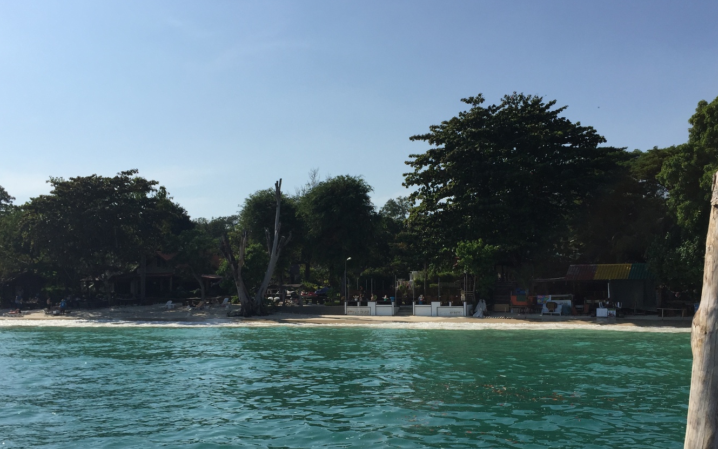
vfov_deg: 34.3
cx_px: 375
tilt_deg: +0.9
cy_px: 284
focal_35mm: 37
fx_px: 724
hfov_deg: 52.7
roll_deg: -0.7
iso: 32
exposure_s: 1/3968
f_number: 2.2
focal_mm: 4.15
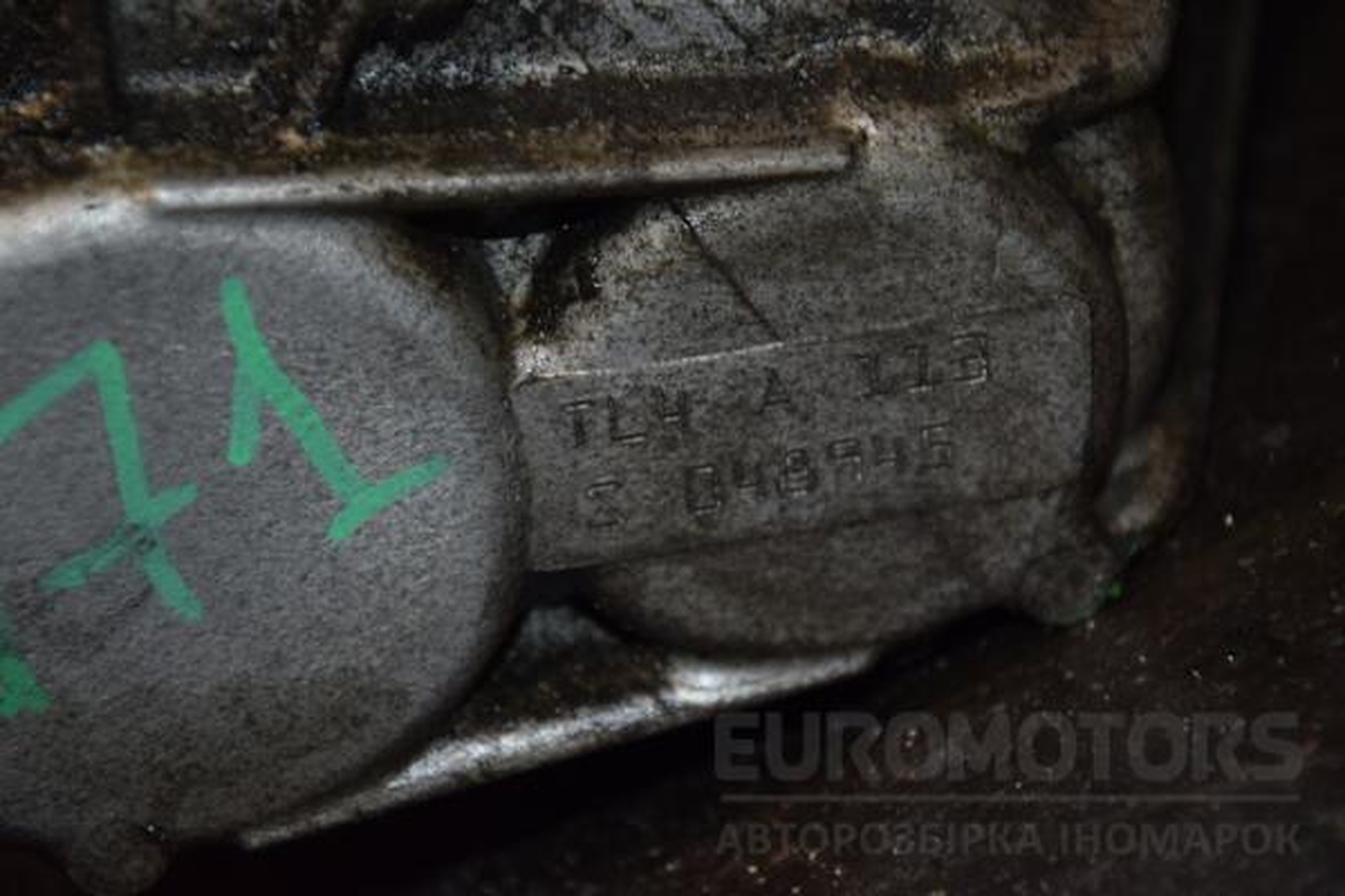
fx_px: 5155
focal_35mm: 138
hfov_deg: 14.9
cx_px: 672
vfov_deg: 9.9
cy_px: 448
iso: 800
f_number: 5.6
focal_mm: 92
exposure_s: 1/60
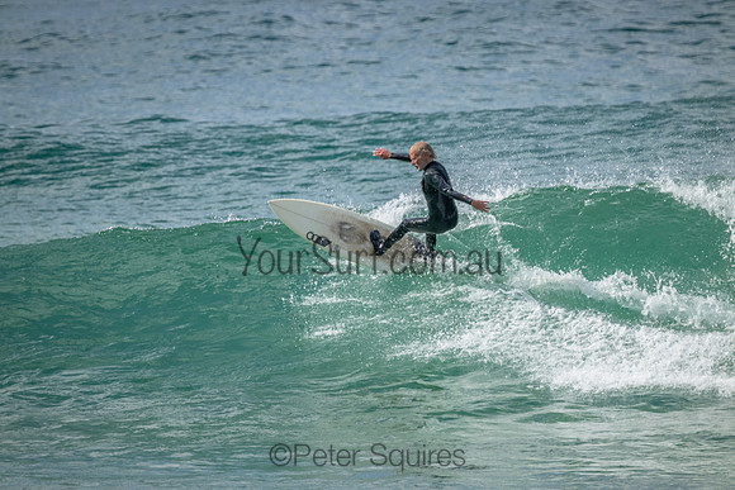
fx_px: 16336
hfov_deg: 2.6
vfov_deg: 1.7
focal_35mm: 800
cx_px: 368
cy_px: 245
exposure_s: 1/1000
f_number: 11
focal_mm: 800
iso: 3200
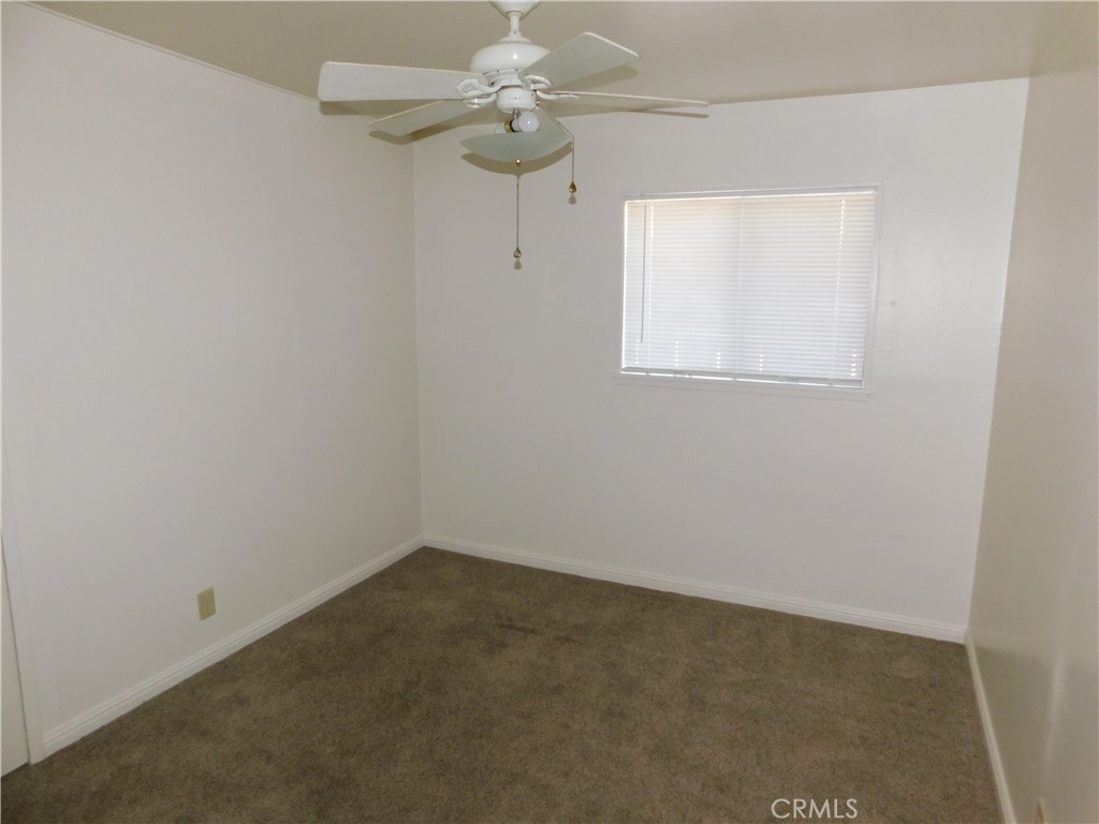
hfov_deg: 73.9
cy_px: 412
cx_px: 550
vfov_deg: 58.9
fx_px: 730
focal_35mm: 23
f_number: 3
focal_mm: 4
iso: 200
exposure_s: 1/30
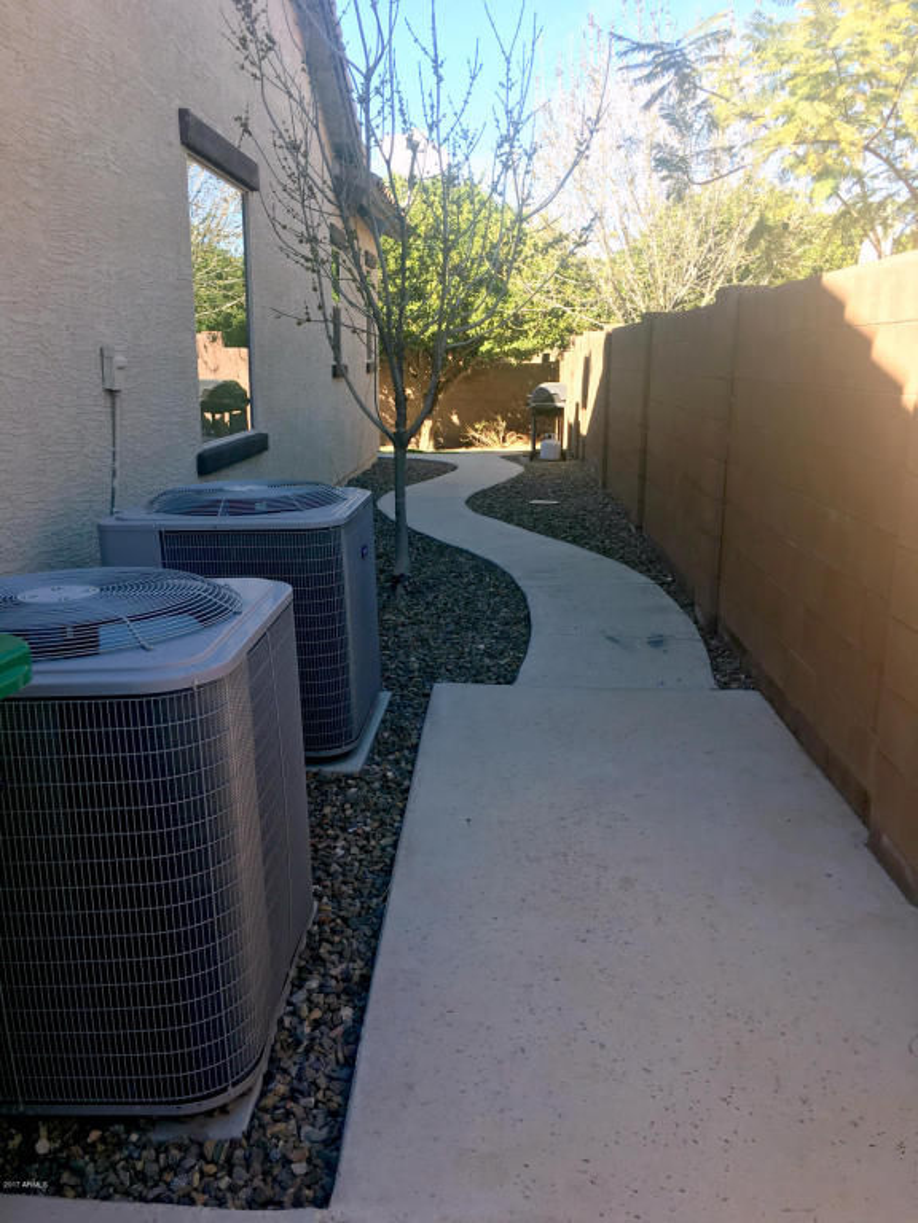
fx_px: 1025
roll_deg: -0.5
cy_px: 612
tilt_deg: -12.6
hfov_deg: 48.2
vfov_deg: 61.7
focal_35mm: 29
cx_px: 459
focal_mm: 4.15
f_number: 2.2
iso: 25
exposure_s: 1/398
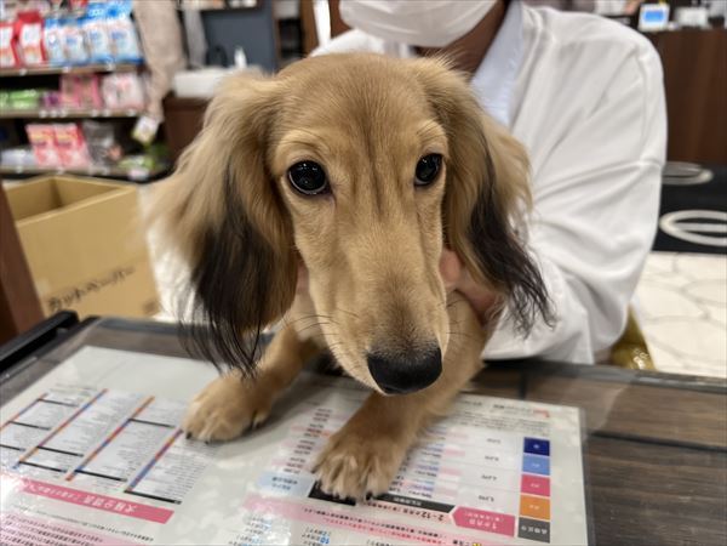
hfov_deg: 67.3
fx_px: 546
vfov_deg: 53.1
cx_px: 364
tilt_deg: -25.1
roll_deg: +2.8
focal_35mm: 26
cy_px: 273
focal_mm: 5.7
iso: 125
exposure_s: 1/120
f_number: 1.5
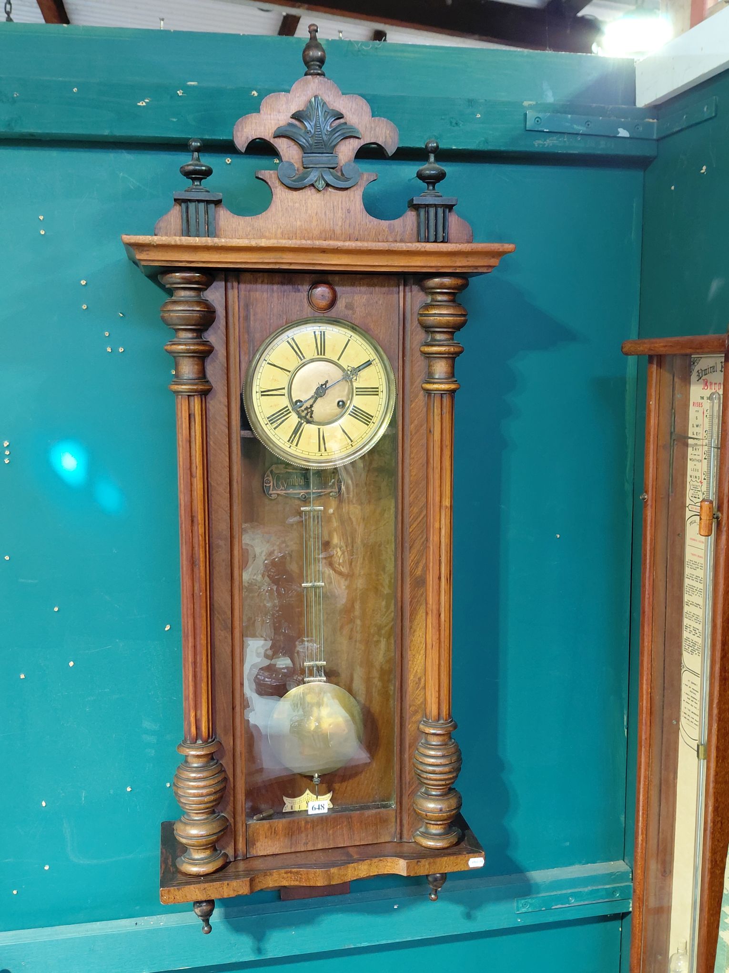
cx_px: 364
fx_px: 702
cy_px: 486
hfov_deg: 54.9
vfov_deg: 69.4
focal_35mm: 25
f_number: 1.8
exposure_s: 1/40
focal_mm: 4.69
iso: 320
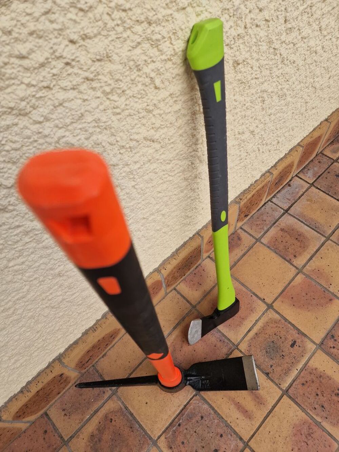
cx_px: 170
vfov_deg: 73.9
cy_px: 226
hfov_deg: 58.9
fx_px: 300
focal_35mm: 23
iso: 50
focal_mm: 6.4
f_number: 1.8
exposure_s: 1/1252
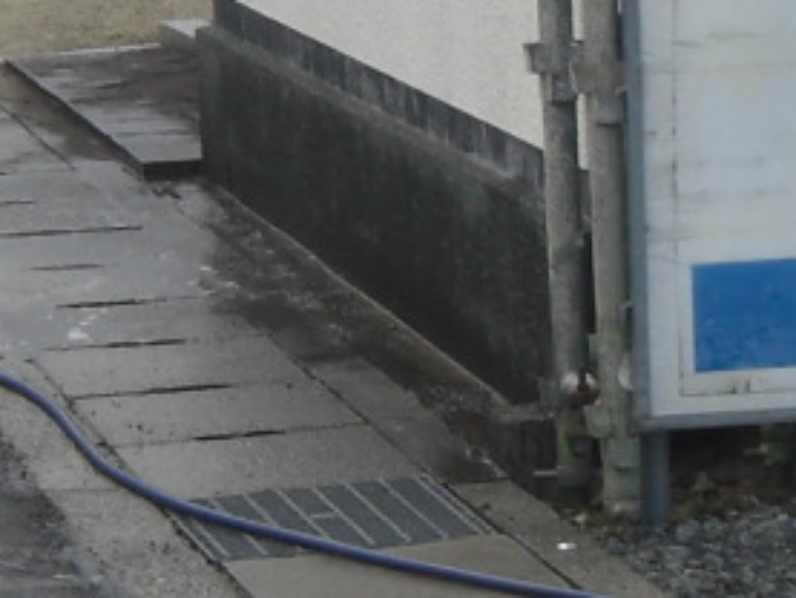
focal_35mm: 281
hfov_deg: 7.0
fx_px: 6464
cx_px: 328
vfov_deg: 5.3
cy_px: 308
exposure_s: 1/250
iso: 80
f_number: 4
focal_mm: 7.9
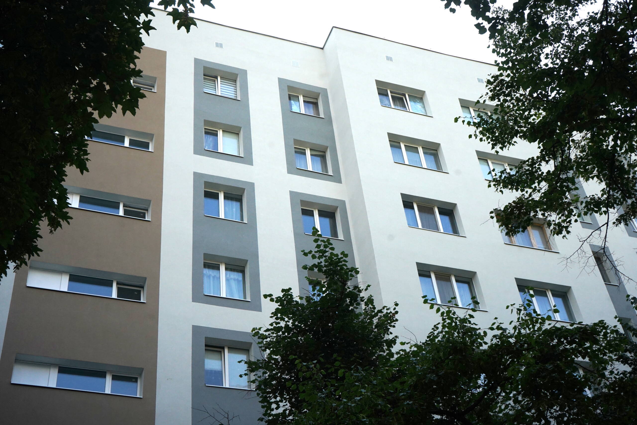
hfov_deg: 41.9
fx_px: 832
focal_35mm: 47
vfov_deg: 28.7
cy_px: 212
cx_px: 318
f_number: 8
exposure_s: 1/2500
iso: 2000
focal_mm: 47
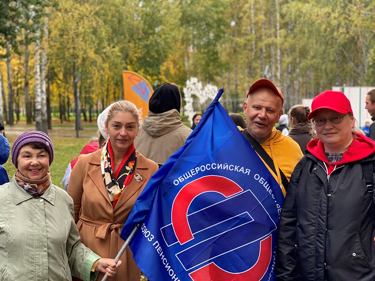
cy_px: 140
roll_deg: +0.9
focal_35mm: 52
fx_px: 563
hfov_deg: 36.8
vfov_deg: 28.0
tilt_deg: -2.5
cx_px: 188
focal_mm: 6
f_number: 2
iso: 40
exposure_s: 1/122
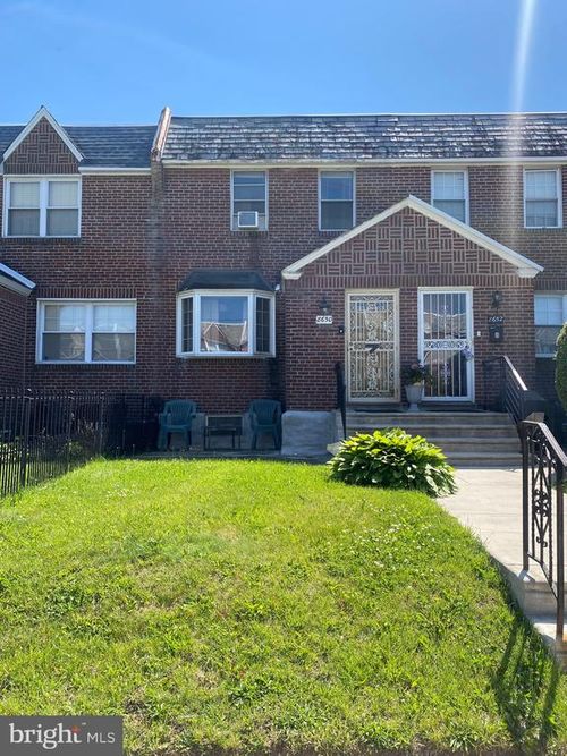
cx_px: 284
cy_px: 378
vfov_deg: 67.3
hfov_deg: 53.0
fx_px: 568
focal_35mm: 26
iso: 32
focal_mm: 4.25
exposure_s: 1/1701
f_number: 1.8
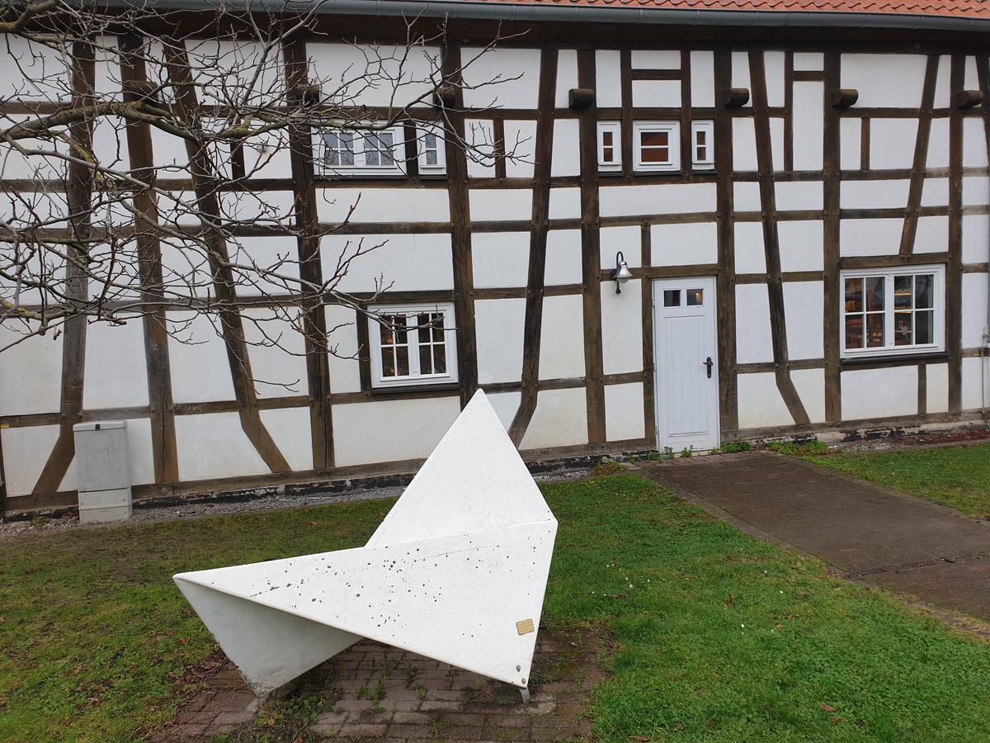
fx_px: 744
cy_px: 372
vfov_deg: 53.1
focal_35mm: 26
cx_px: 495
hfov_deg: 67.3
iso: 50
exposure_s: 1/111
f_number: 2.4
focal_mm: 4.3
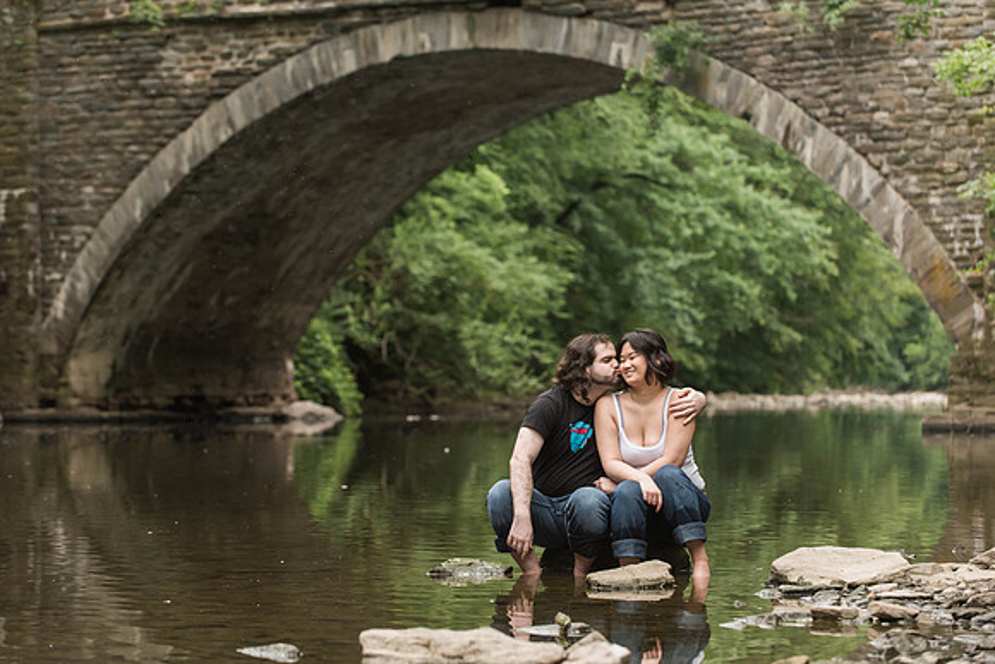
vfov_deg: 12.3
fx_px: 3078
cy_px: 329
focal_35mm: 111
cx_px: 498
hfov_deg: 18.4
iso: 1600
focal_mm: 110
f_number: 4
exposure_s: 1/250
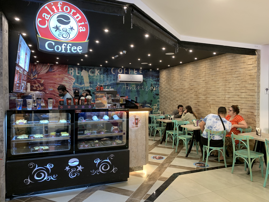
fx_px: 202
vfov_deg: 53.1
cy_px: 101
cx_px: 134
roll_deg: +0.0
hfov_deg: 67.3
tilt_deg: -2.3
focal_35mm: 26
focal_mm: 4.25
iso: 160
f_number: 1.8
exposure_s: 1/60
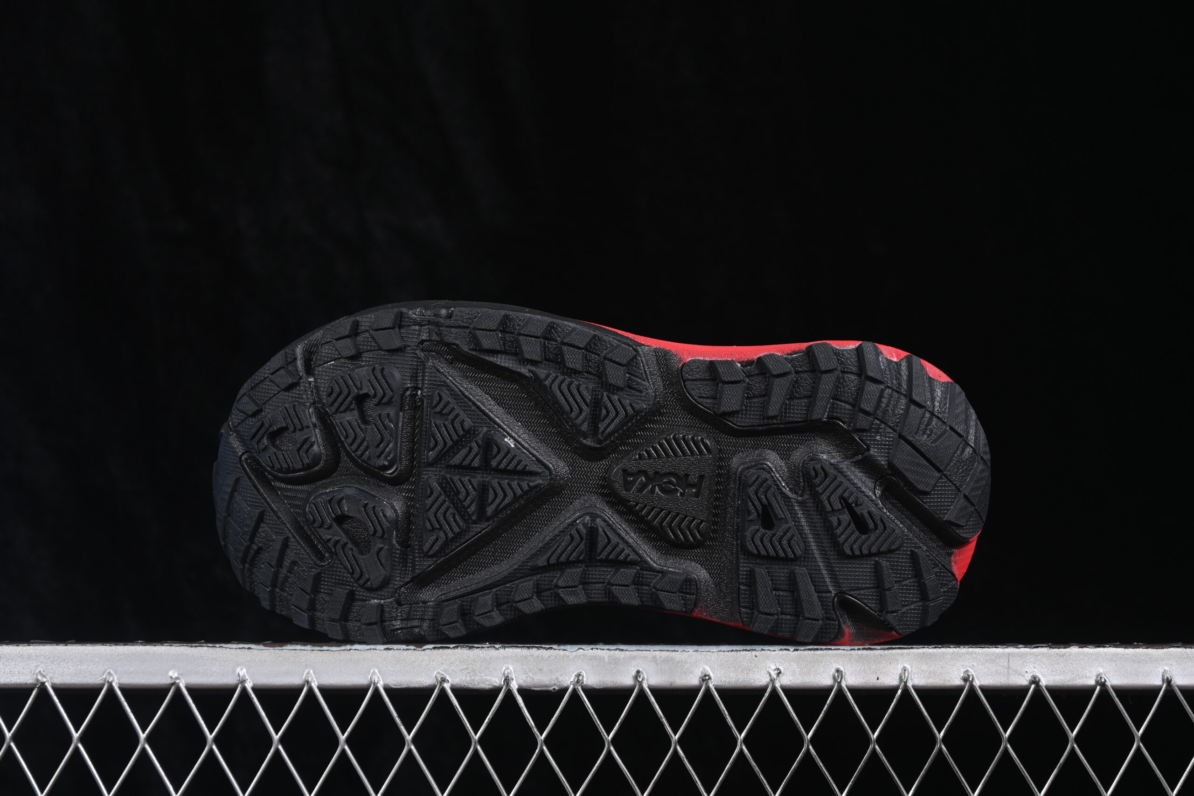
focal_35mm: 75
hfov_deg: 27.0
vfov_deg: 18.2
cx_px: 597
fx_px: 2487
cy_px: 398
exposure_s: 1/60
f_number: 6.3
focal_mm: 50
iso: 160
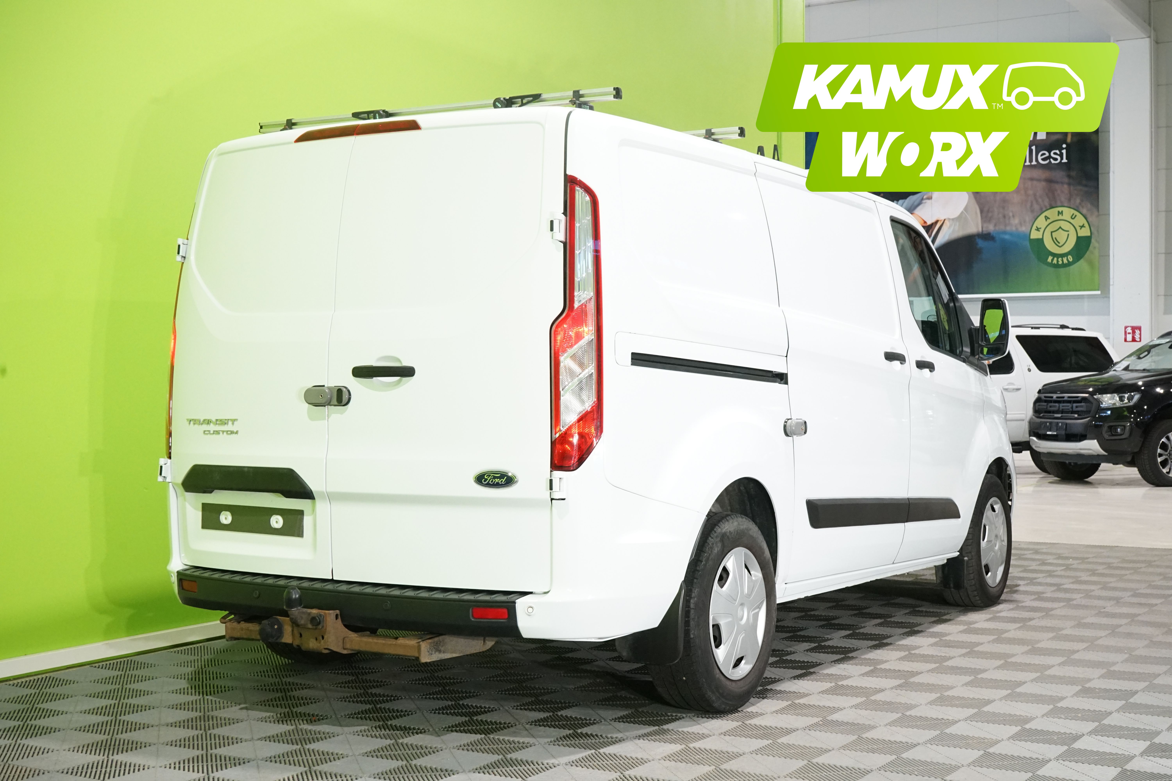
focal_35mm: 46
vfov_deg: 29.2
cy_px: 390
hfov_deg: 42.7
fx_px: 1497
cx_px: 586
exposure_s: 1/40
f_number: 10
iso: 4000
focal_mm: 46
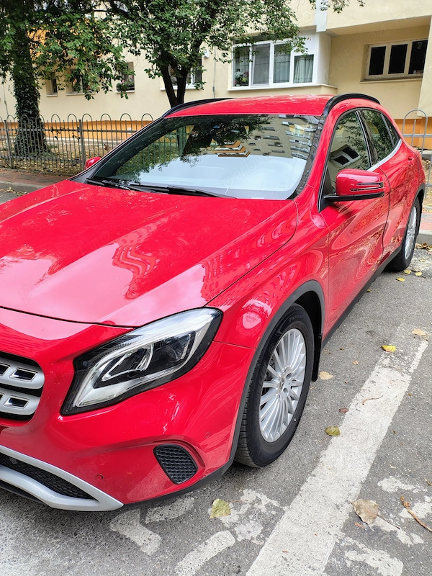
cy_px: 288
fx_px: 416
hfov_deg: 54.9
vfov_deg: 69.4
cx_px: 216
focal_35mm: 25
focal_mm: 4.71
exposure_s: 1/100
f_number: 1.7
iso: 244
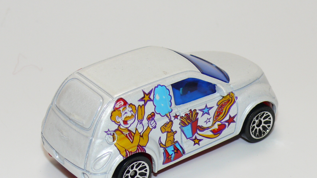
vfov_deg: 10.5
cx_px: 159
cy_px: 98
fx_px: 967
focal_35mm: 115
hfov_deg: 18.6
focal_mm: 13.7
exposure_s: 1/40
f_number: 4
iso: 100
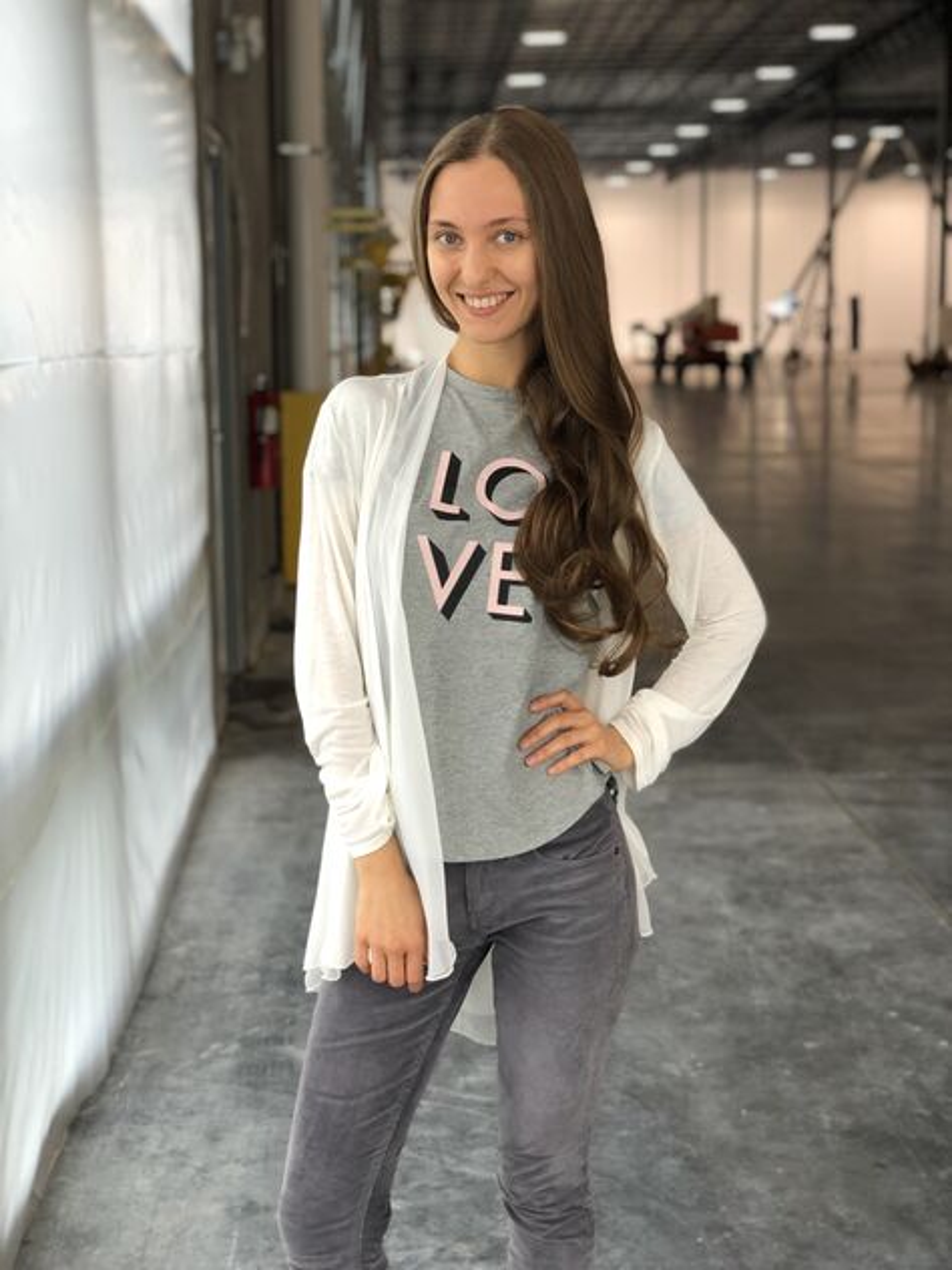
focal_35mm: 52
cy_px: 635
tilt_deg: -8.2
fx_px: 1907
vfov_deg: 36.8
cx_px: 476
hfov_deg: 28.0
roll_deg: +0.6
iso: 50
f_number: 2.4
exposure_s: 1/60
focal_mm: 6
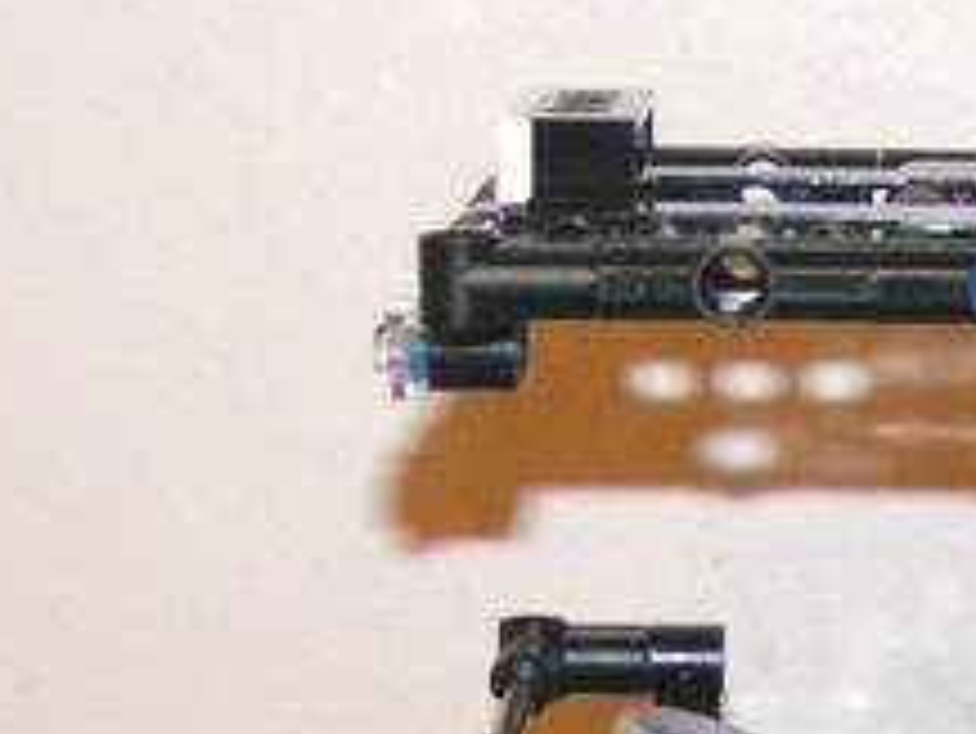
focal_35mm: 112
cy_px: 1063
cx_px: 949
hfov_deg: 17.2
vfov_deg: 12.6
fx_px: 3160
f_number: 2.8
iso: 200
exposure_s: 1/40
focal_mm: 5.8
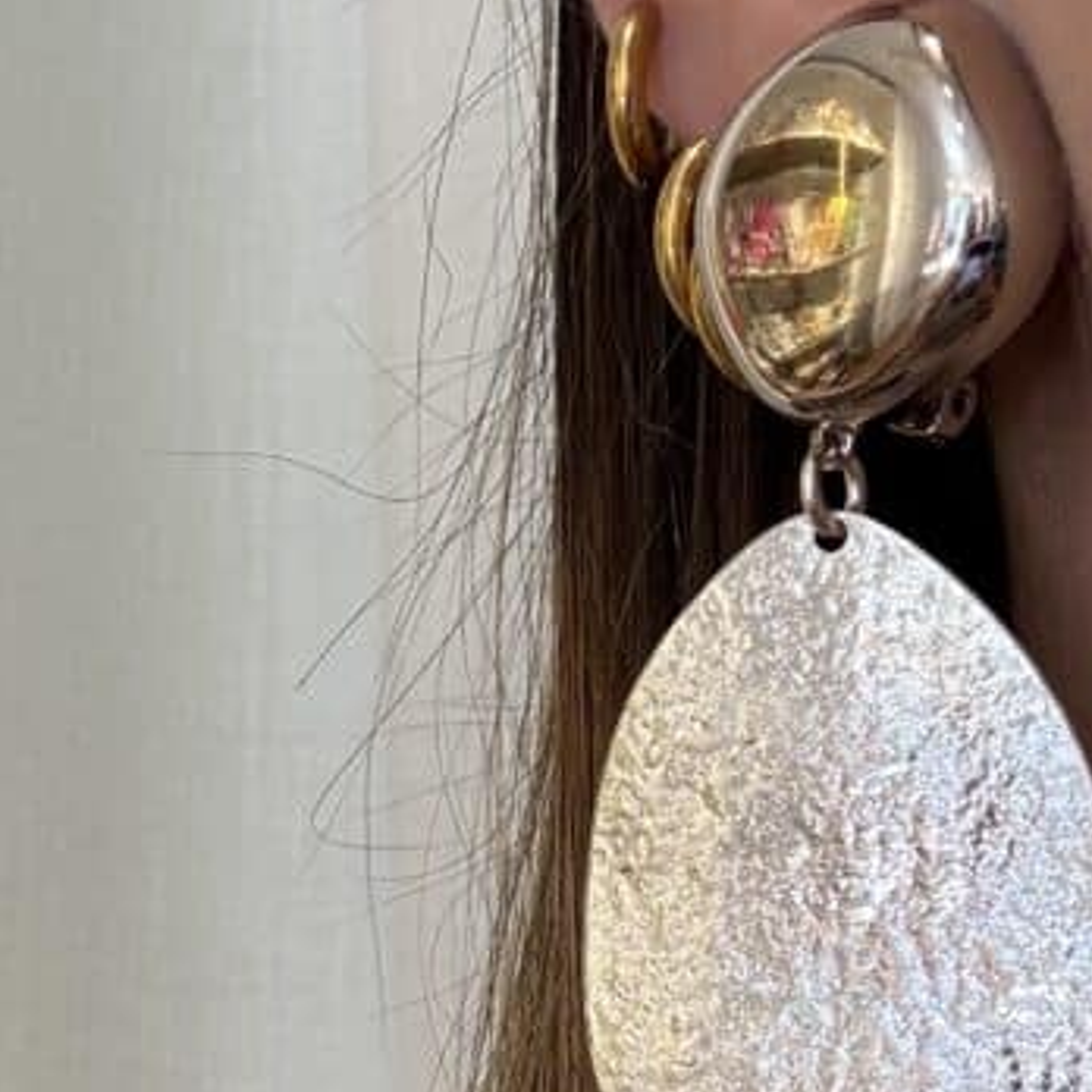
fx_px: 2784
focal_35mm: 78
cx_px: 292
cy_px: 951
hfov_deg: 22.0
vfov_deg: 21.8
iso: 50
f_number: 1.9
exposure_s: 1/100
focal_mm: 2.69
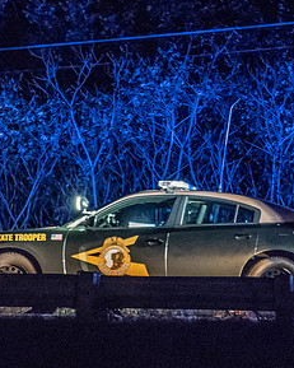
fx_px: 5441
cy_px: 186
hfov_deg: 3.1
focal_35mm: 500
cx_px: 203
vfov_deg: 3.9
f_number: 5.3
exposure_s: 1/25
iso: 16000
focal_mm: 175
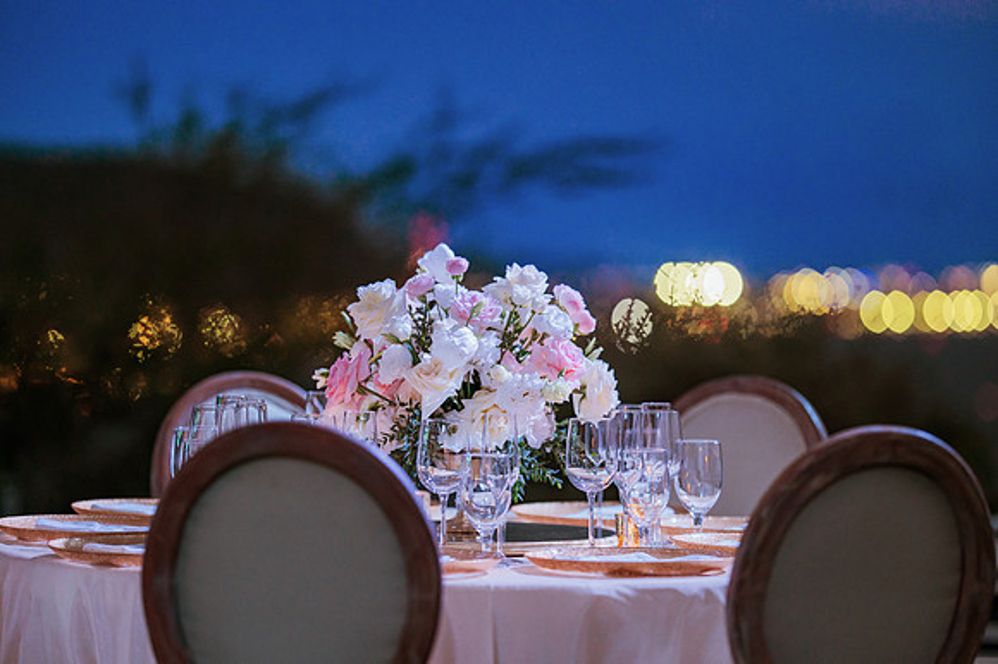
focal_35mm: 135
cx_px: 499
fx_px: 3740
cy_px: 332
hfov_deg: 15.2
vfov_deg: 10.1
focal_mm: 135
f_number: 1.8
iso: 2000
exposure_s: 1/100
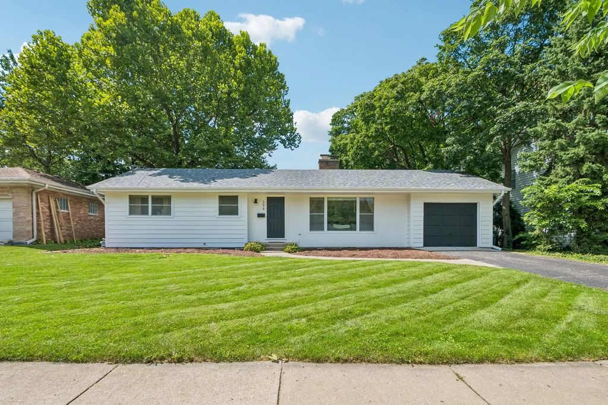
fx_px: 270
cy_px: 202
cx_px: 304
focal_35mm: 16
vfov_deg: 73.8
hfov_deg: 96.7
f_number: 13
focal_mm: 16
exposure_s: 1/250
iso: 400
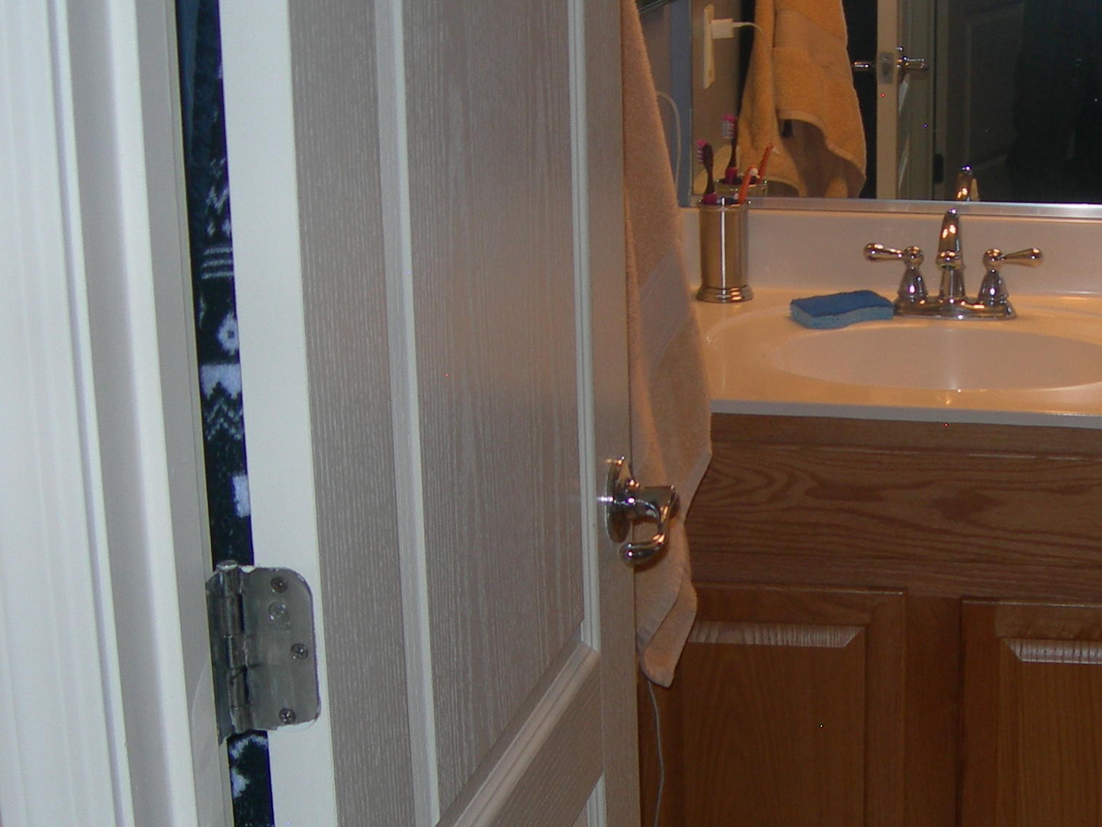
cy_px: 526
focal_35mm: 76
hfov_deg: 25.0
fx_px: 2419
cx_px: 946
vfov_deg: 19.3
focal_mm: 7.8
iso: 50
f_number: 2.8
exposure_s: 1/60.1
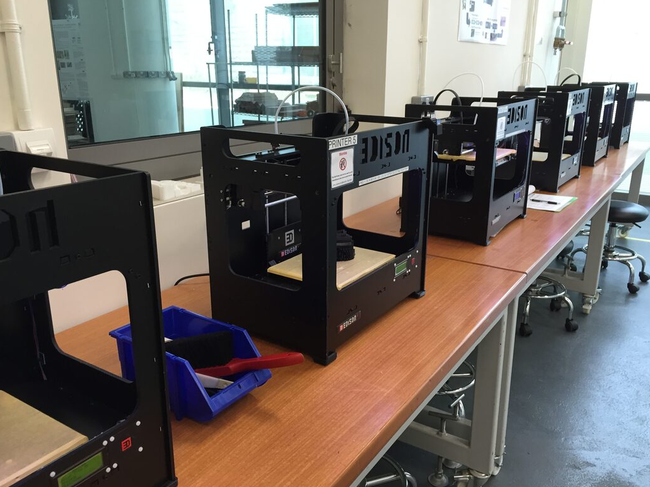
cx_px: 334
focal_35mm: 30
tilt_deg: -15.1
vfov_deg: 46.8
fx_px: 563
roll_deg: -1.4
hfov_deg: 60.0
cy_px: 246
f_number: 2.2
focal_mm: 4.15
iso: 40
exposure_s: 1/30
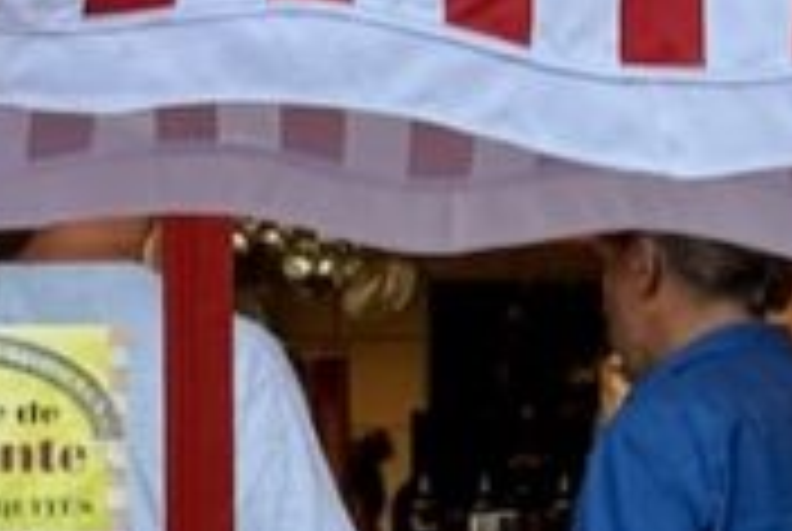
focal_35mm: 290
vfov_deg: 4.8
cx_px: 184
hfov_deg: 7.1
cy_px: 382
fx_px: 6391
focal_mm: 6.76
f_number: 1.78
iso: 64
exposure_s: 1/129
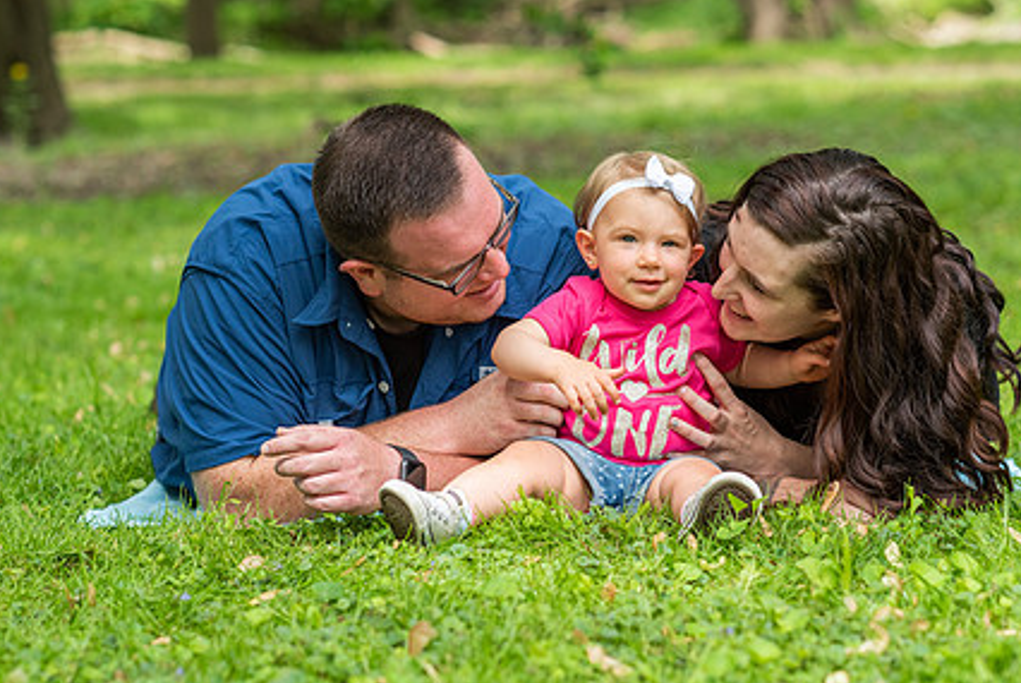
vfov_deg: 11.5
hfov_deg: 17.2
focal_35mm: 119
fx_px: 3378
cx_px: 621
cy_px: 316
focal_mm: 85
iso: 320
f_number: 3.5
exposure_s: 1/1000
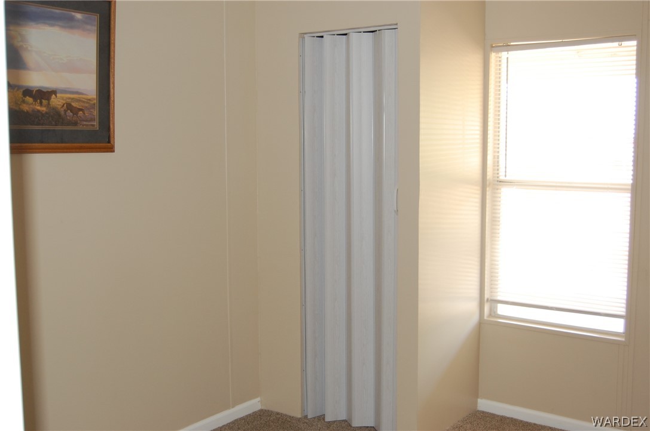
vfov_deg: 34.1
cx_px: 325
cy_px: 216
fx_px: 703
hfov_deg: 49.6
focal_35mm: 39
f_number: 4.2
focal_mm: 26
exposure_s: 1/60
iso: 400
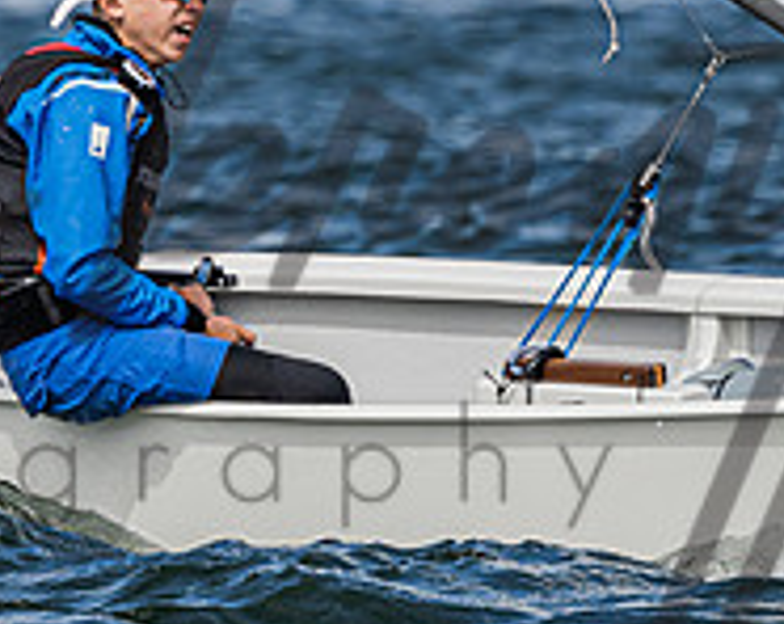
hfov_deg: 1.3
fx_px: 35774
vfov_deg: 1.0
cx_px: 66
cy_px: 123
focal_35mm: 1545
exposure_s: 1/1250
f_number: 9
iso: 320
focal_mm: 400
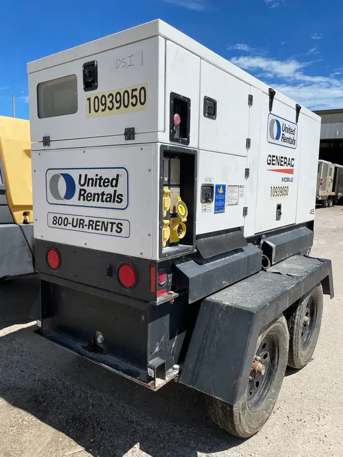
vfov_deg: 67.3
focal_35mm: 26
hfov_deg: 53.1
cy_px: 228
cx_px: 172
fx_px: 343
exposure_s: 1/6135
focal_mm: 4.2
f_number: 1.6
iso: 32
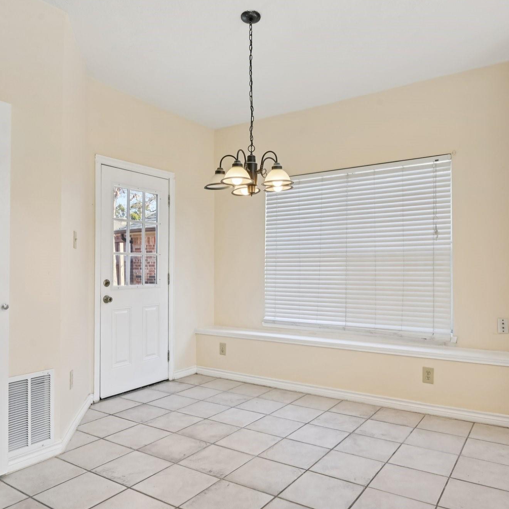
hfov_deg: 62.9
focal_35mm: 25
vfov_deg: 62.9
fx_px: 416
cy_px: 259
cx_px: 247
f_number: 8
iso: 400
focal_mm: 19
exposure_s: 1/100
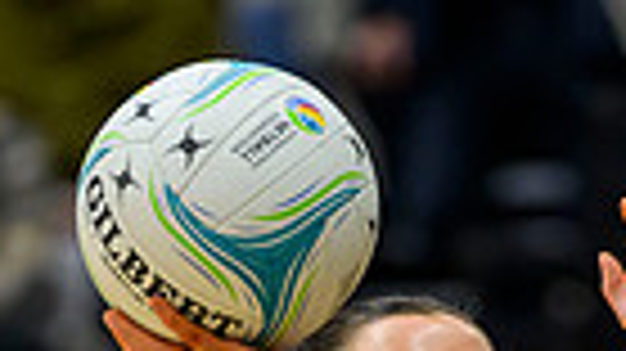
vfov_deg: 1.2
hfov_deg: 2.1
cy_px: 980
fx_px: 17087
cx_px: 471
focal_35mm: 1030
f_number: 2.8
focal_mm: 200
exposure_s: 1/1000
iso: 4000
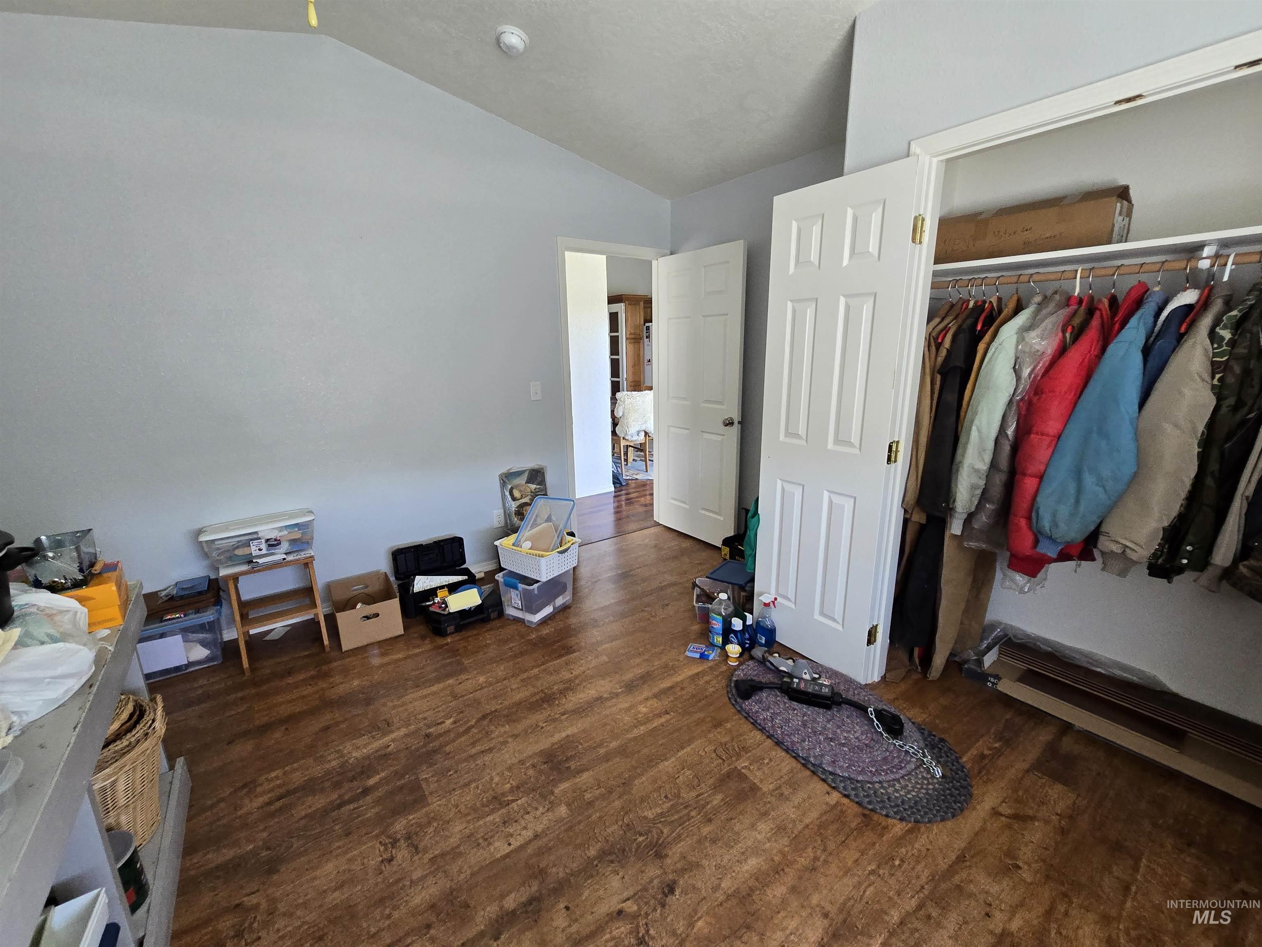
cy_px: 474
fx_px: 474
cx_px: 631
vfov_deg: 89.9
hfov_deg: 106.2
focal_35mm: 13
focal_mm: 2.2
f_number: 2.2
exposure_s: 1/60
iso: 160
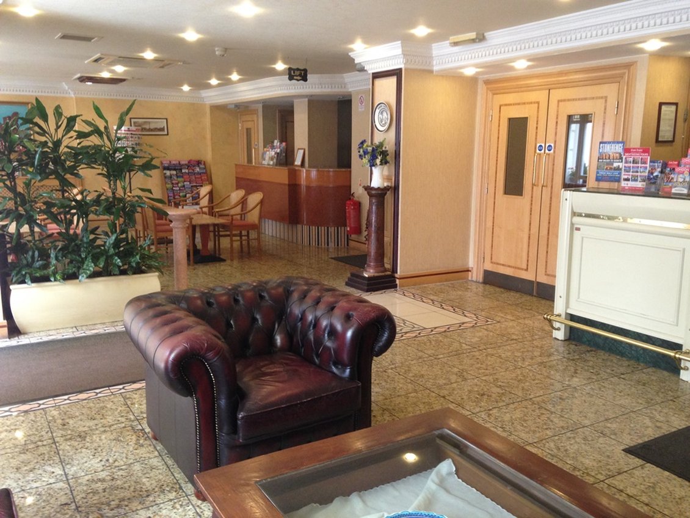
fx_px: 658
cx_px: 345
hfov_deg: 55.3
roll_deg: -0.4
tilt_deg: -11.5
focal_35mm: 33
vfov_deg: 43.0
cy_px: 259
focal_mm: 4.12
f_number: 2.4
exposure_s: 1/20
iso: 160
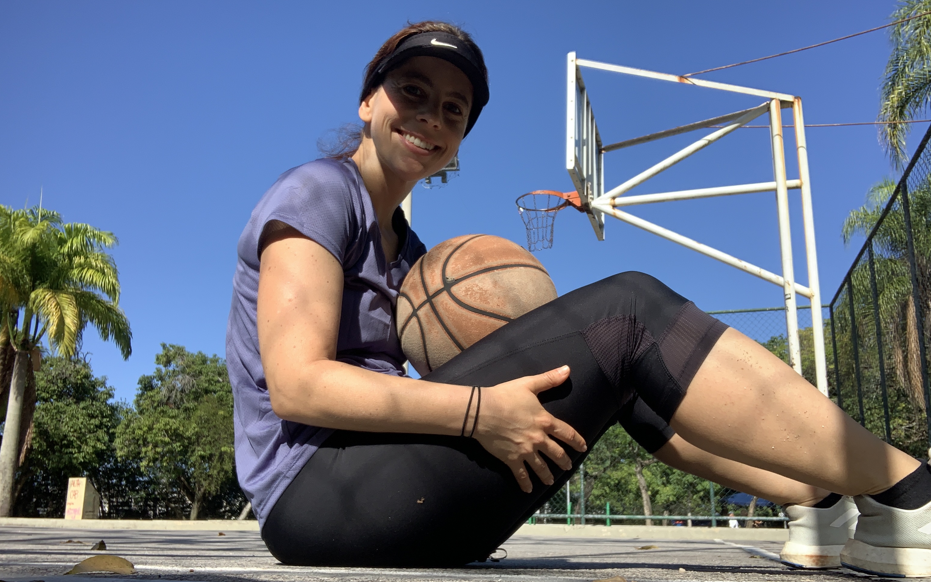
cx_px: 465
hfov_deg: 56.7
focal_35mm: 34
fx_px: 863
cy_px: 316
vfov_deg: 37.2
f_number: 2.2
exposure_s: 1/633
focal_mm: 2.87
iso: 16
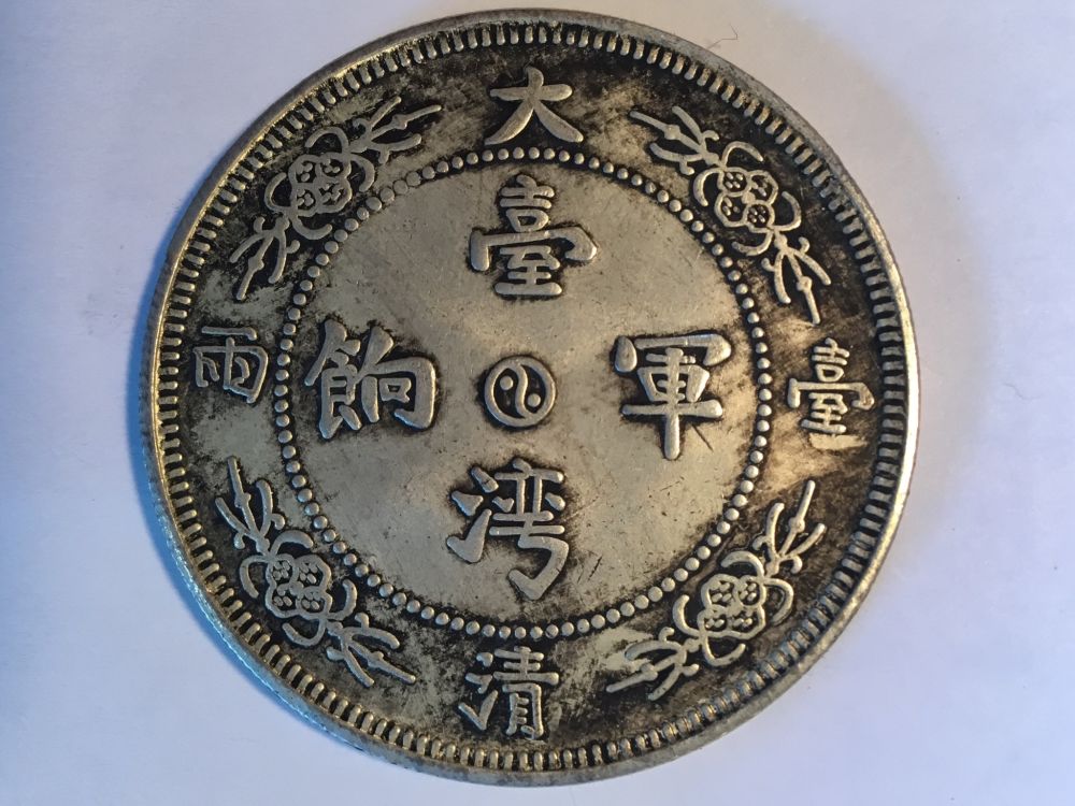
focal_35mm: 31
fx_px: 963
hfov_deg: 58.4
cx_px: 538
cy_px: 403
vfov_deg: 45.4
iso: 50
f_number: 2.4
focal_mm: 3.3
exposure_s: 1/30
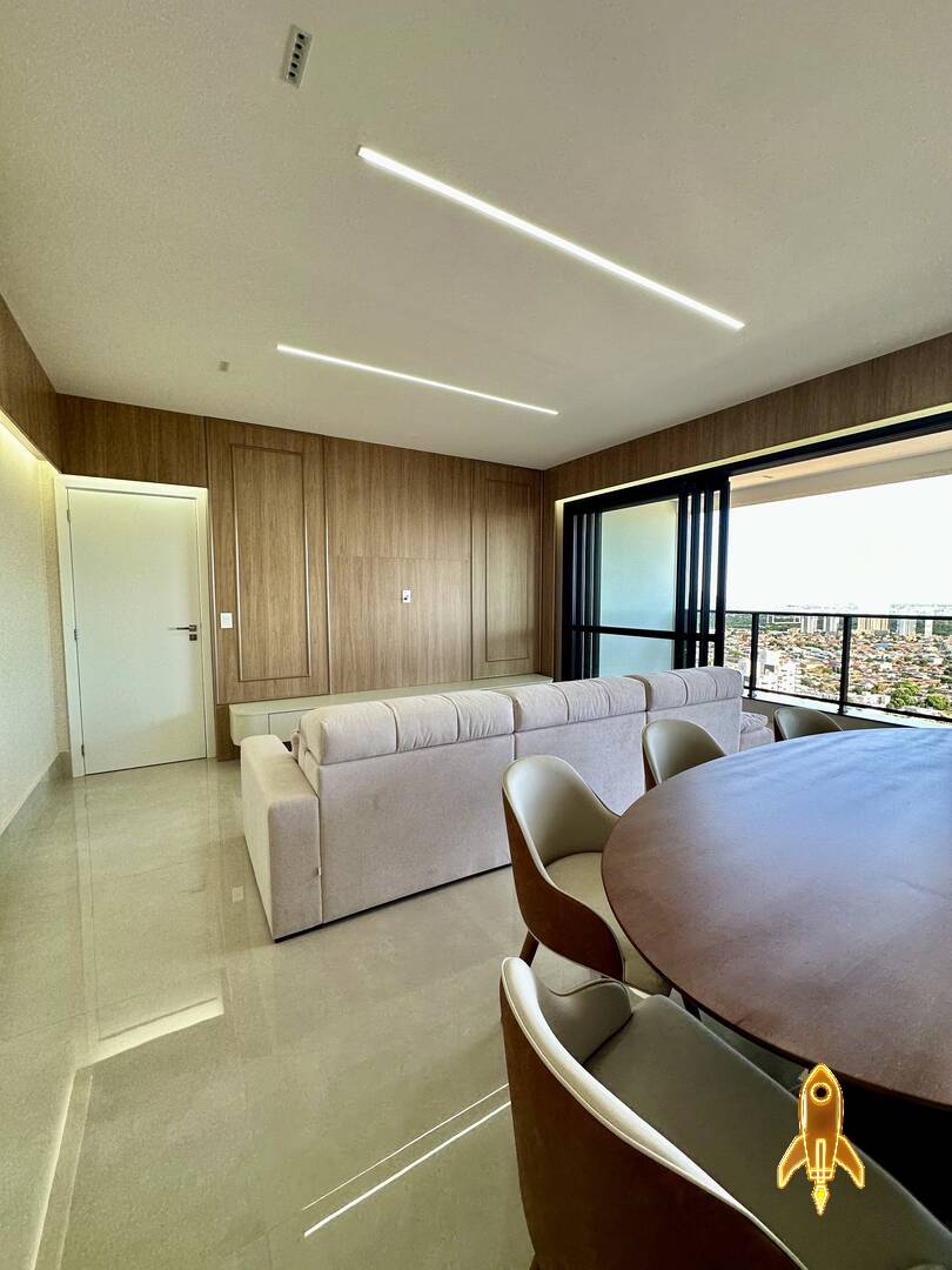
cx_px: 476
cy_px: 635
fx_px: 513
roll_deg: -0.9
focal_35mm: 14
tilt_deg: -3.4
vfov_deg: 102.1
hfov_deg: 85.7
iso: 100
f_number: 2.2
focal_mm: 2.22
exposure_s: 1/120
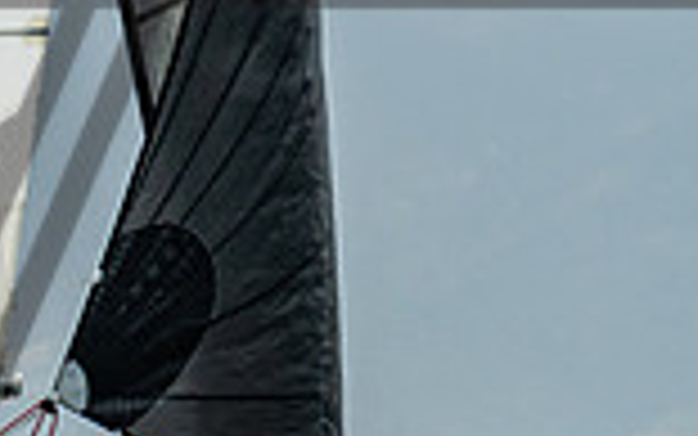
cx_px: -489
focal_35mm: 779
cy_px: 204
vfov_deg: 1.7
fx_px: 14824
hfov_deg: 2.7
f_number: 6.3
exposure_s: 1/800
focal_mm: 150
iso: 320
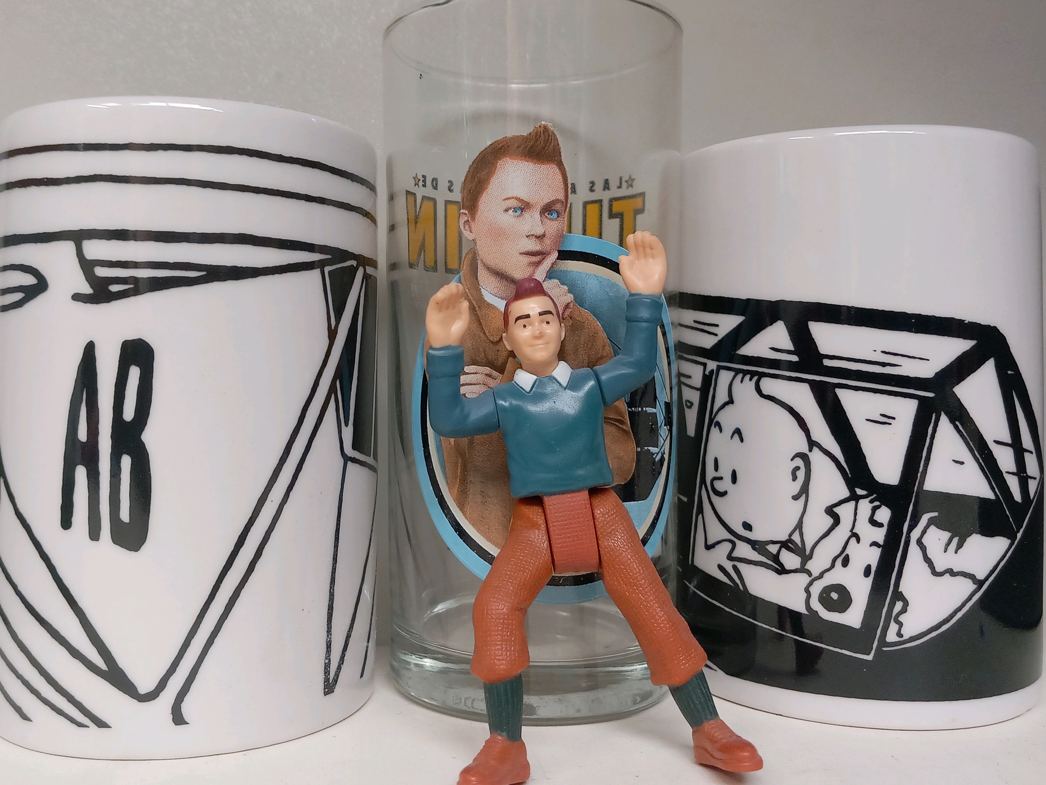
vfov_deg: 42.8
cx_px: 460
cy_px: 337
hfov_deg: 55.2
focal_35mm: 33
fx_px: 997
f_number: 1.8
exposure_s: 1/50.3
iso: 160
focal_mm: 4
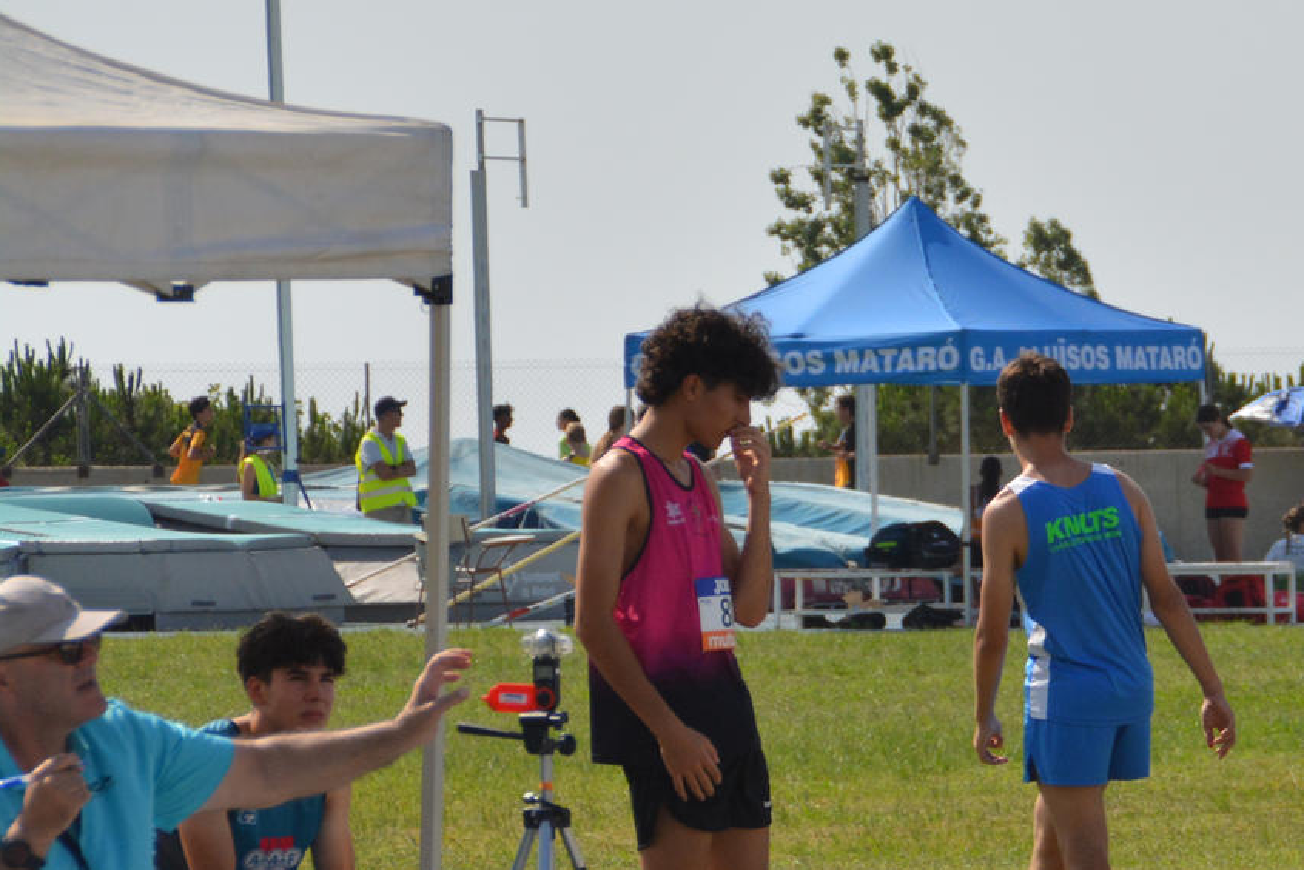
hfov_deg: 5.7
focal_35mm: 363
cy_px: 757
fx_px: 13148
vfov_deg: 3.8
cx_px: 1575
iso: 400
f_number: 7.1
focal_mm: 100
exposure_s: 1/1600
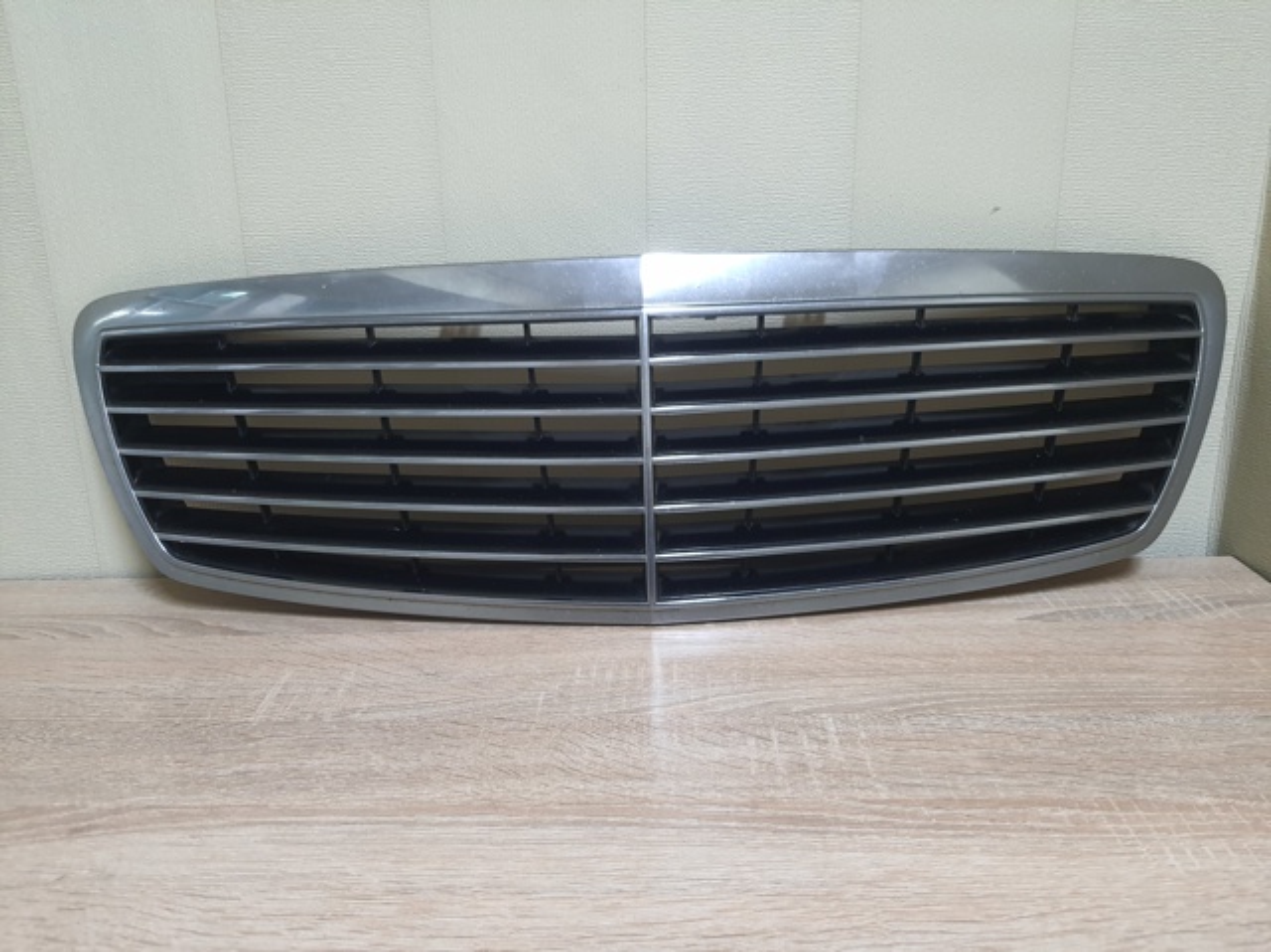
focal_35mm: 26
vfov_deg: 53.0
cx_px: 636
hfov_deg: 67.3
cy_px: 476
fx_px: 954
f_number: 1.7
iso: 250
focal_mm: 4.32
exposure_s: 1/100
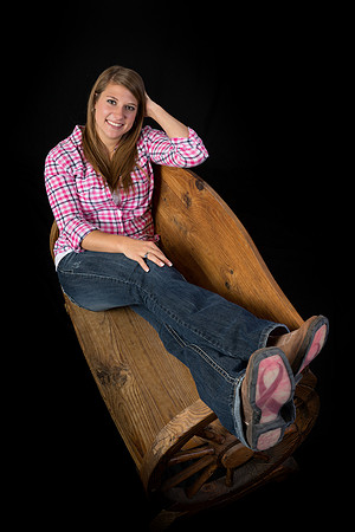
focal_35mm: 30
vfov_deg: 61.9
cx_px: 178
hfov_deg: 43.6
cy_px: 266
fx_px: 444
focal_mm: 30
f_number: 5.6
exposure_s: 1/160
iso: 100
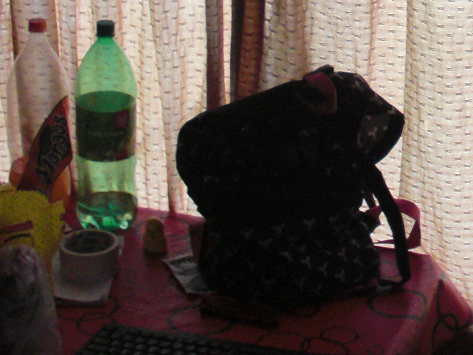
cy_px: -104
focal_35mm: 111
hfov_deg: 17.0
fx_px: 1517
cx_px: 551
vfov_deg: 12.9
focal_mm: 6.3
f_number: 2.8
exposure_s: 1/125
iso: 200
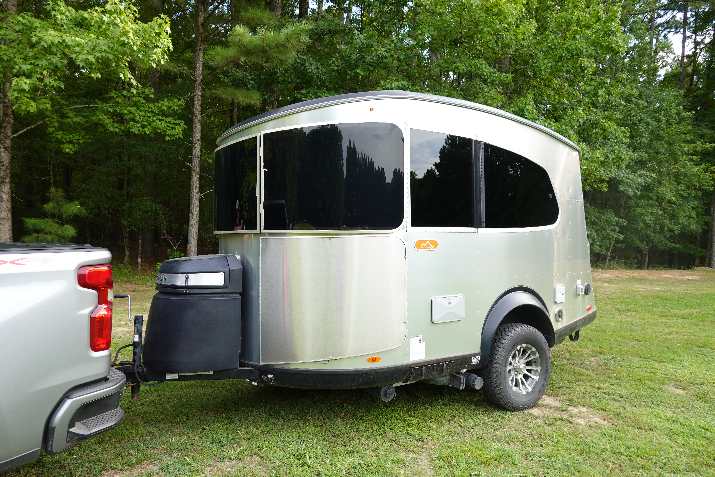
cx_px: 358
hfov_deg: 73.7
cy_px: 238
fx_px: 477
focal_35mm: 24
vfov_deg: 53.1
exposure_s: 1/160
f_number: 3.2
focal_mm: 9
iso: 100
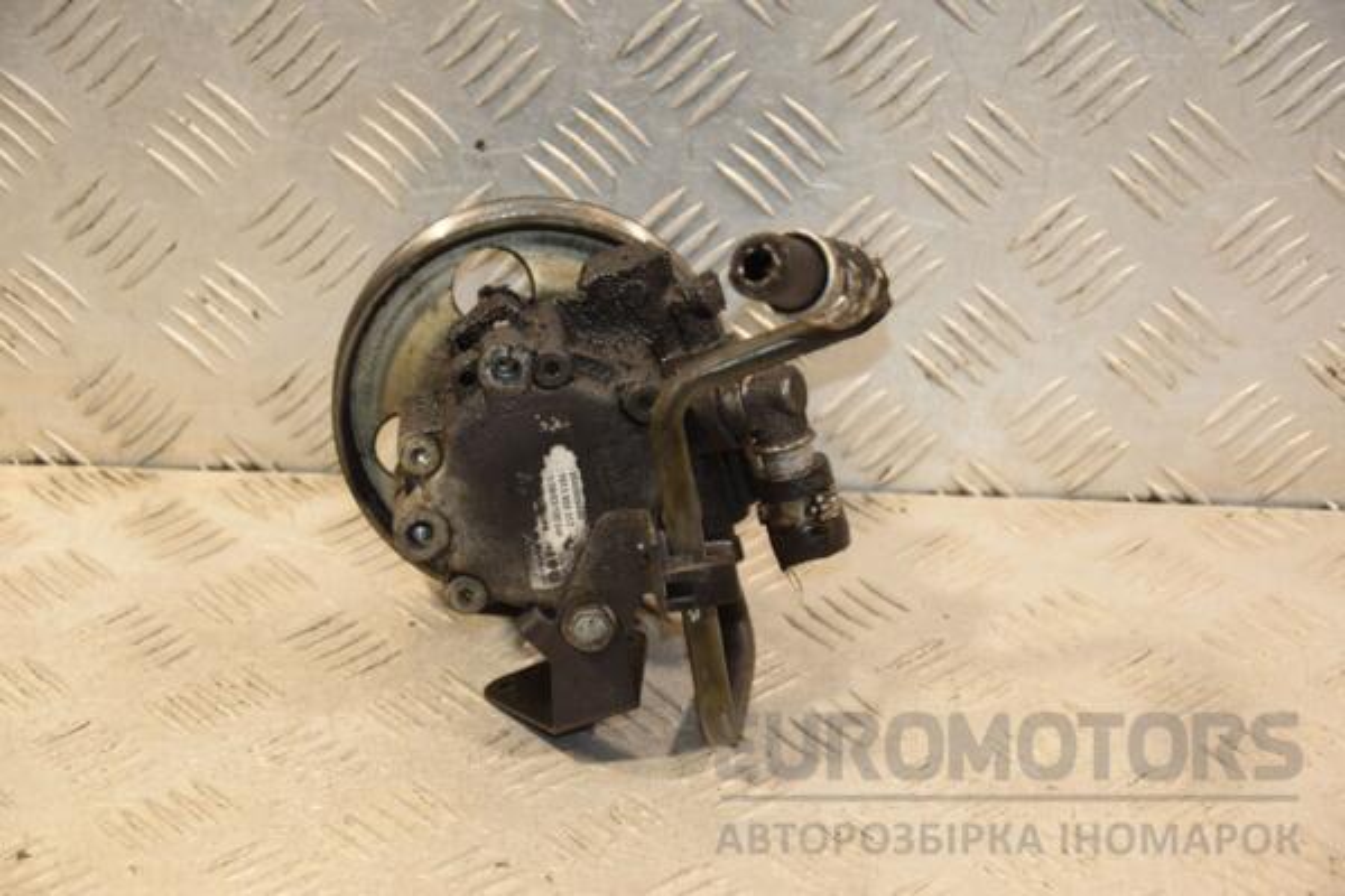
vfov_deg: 13.0
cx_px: 672
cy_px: 448
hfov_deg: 19.5
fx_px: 3923
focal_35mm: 105
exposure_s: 1/200
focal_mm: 70
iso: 800
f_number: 5.3
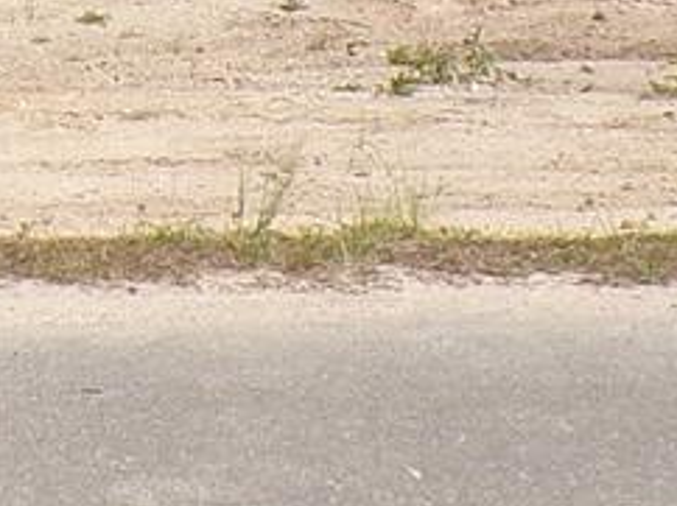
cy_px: -341
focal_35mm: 159
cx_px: 59
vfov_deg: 9.0
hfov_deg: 12.3
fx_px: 3107
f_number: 5.8
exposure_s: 1/550
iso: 100
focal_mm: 4.3
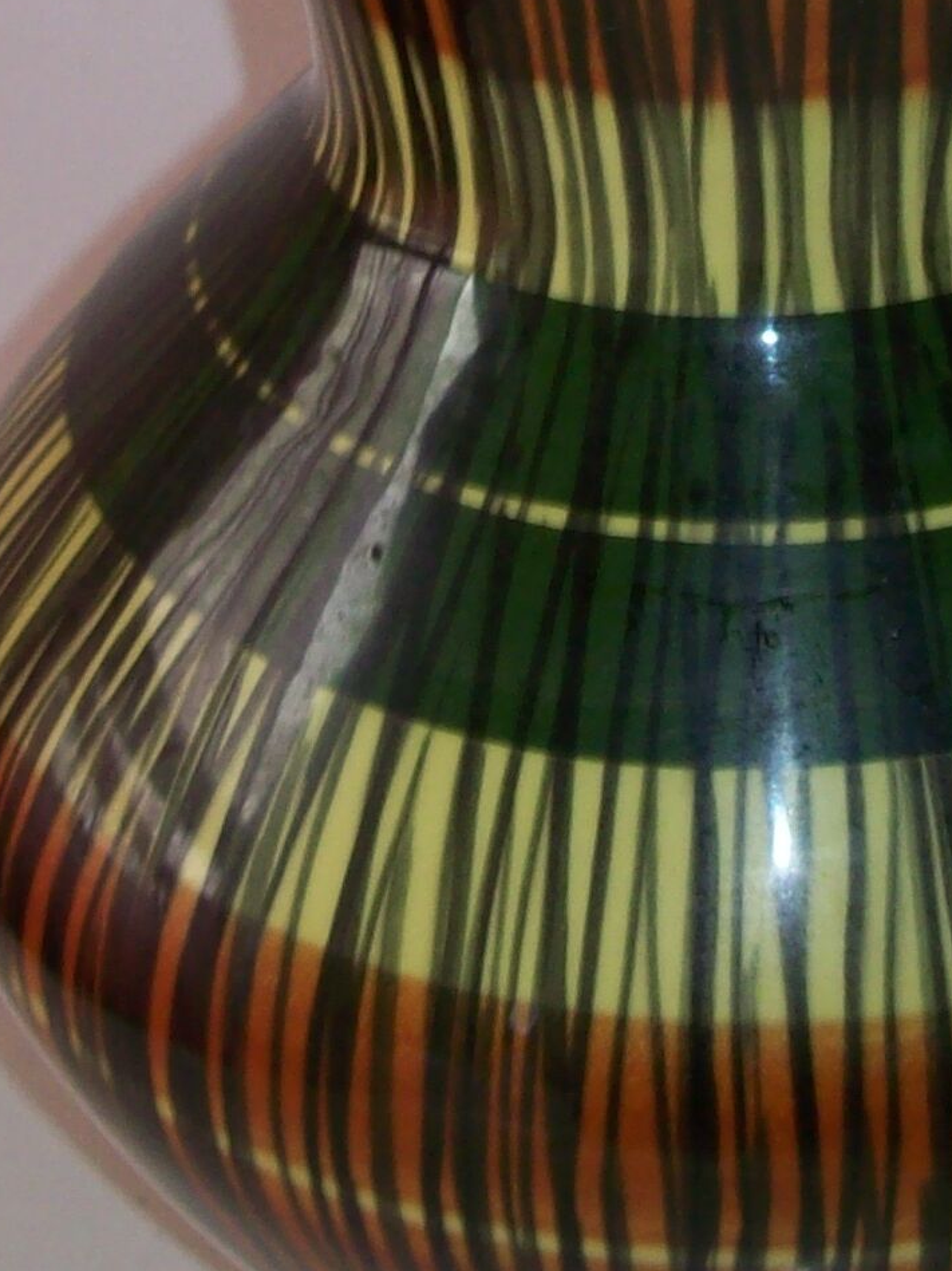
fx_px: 3963
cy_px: -119
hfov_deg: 13.7
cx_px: 643
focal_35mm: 108
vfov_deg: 17.6
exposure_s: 1/64
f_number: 2.7
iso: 80
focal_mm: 6
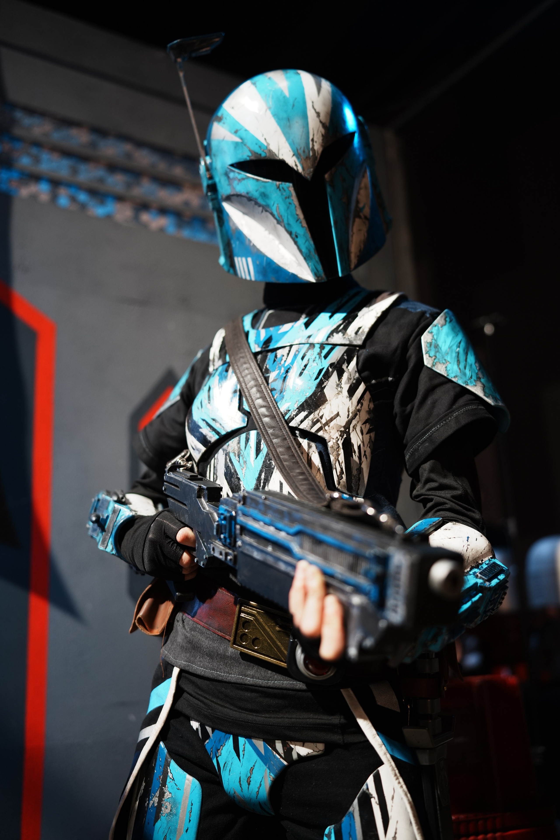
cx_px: 280
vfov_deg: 54.4
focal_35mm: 35
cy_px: 420
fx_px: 817
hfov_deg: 37.9
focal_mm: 35
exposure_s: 1/125
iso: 400
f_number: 2
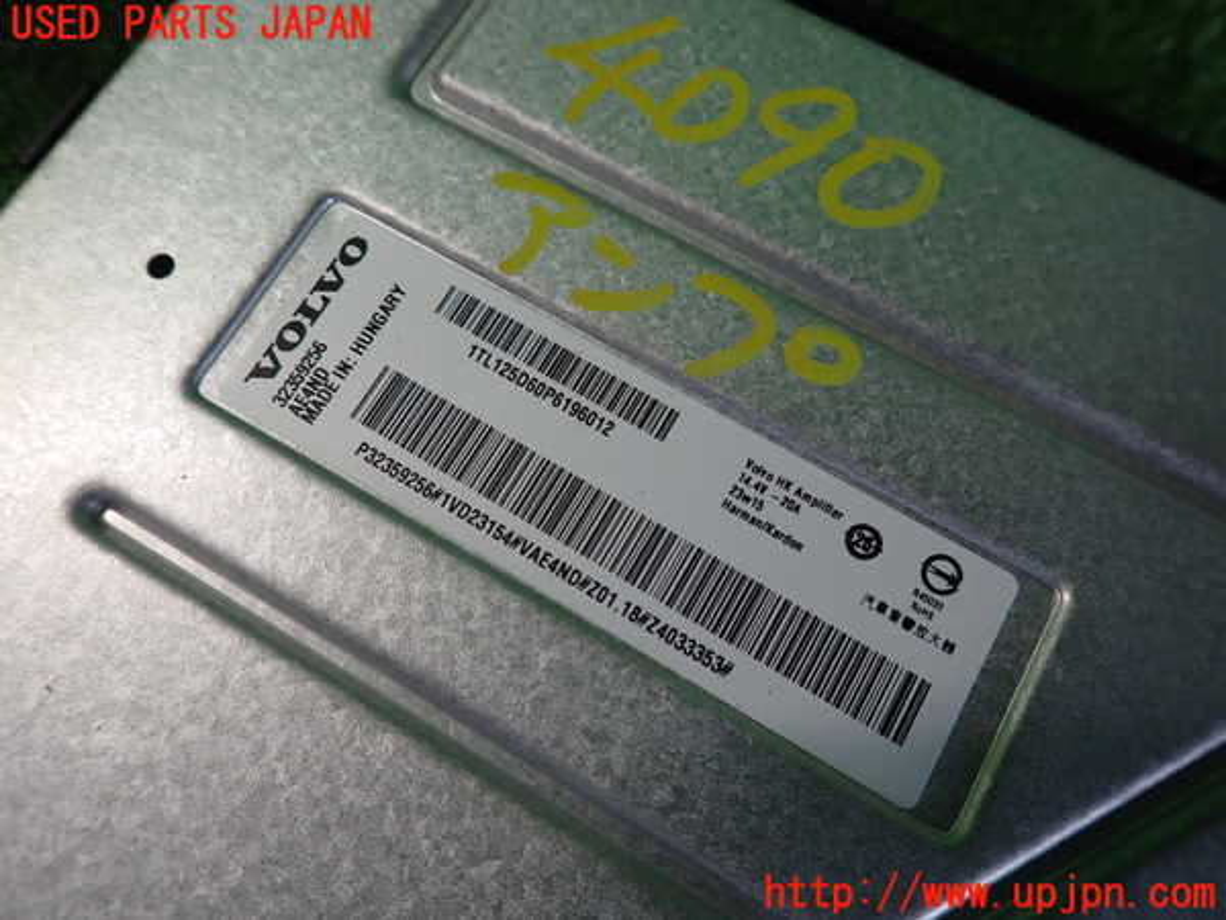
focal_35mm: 25
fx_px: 885
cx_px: 613
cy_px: 460
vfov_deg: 54.9
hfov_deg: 69.4
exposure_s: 1/50
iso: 200
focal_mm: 4.5
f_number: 2
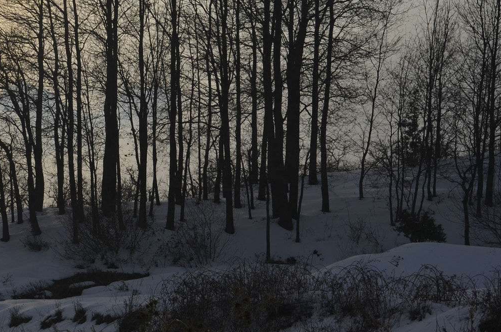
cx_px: 107
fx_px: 1791
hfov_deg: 15.8
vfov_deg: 10.5
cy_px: 58
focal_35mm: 129
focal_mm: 42
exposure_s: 1/640
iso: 100
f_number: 13
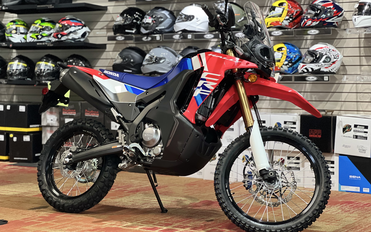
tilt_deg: -2.1
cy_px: 103
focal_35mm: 82
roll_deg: -1.0
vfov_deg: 15.9
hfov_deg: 25.2
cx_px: 185
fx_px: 829
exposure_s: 1/24
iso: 400
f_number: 2.8
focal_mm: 9
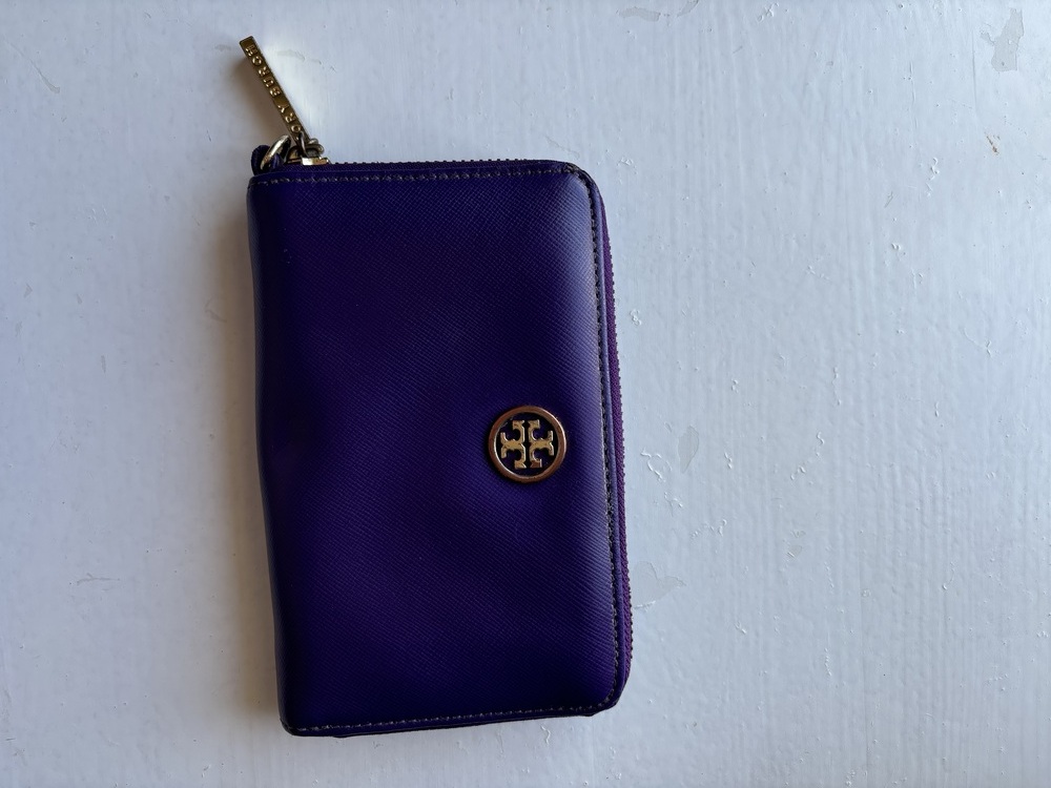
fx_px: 789
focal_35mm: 26
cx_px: 526
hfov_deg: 67.3
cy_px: 394
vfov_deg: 53.1
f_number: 1.6
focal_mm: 5.96
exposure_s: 1/185
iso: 40
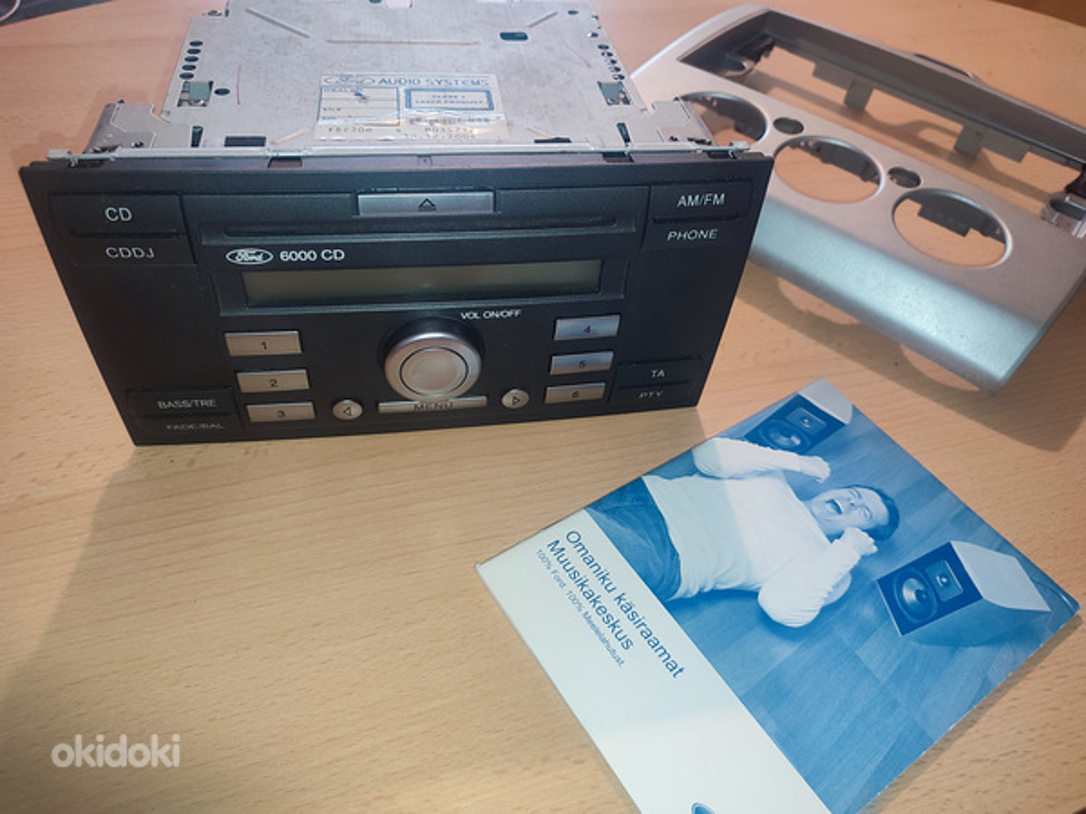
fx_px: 784
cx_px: 543
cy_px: 407
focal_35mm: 25
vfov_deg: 54.9
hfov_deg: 69.4
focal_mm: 6.04
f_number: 1.9
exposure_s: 1/20
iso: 709
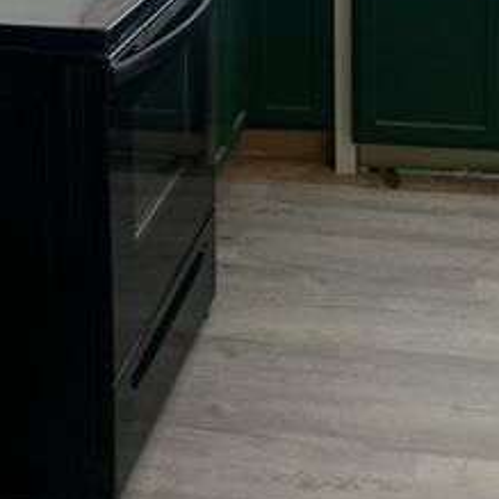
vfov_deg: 22.1
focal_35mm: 70
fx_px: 1142
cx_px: 308
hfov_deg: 24.6
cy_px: -152
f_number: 1.6
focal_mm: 4.2
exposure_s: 1/213
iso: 32
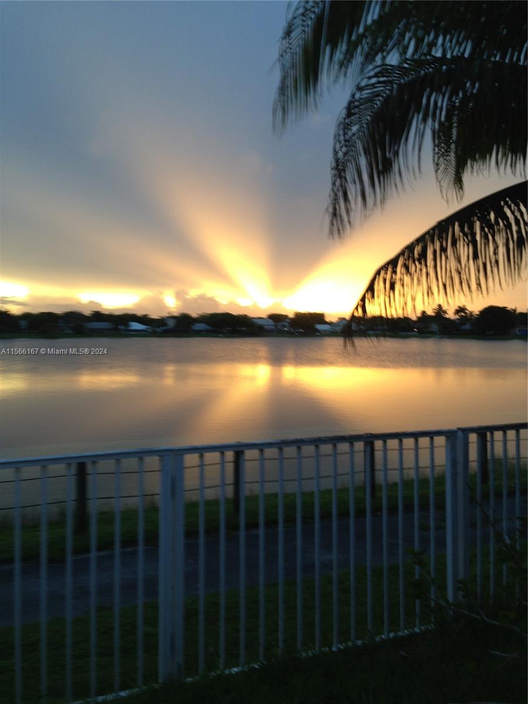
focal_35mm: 33
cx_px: 264
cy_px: 352
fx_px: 671
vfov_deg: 55.4
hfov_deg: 42.9
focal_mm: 4.13
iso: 50
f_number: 2.4
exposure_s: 1/24
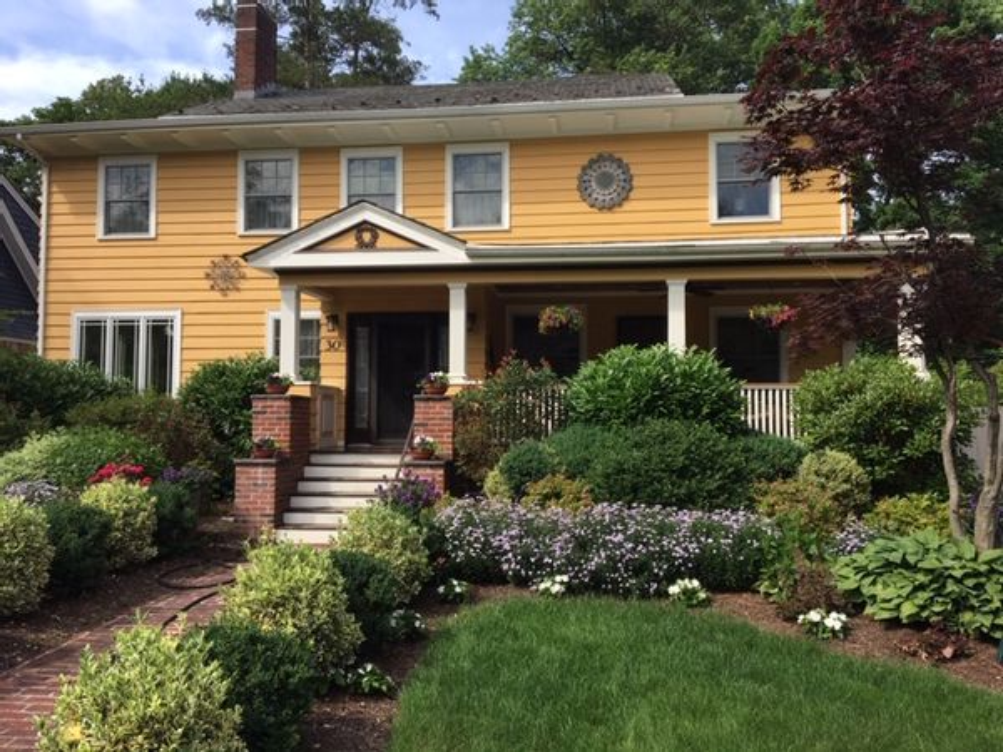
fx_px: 840
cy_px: 376
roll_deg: -0.3
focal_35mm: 29
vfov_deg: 48.2
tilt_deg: +3.0
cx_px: 502
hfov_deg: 61.7
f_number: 2.2
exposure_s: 1/818
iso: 25
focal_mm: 4.15
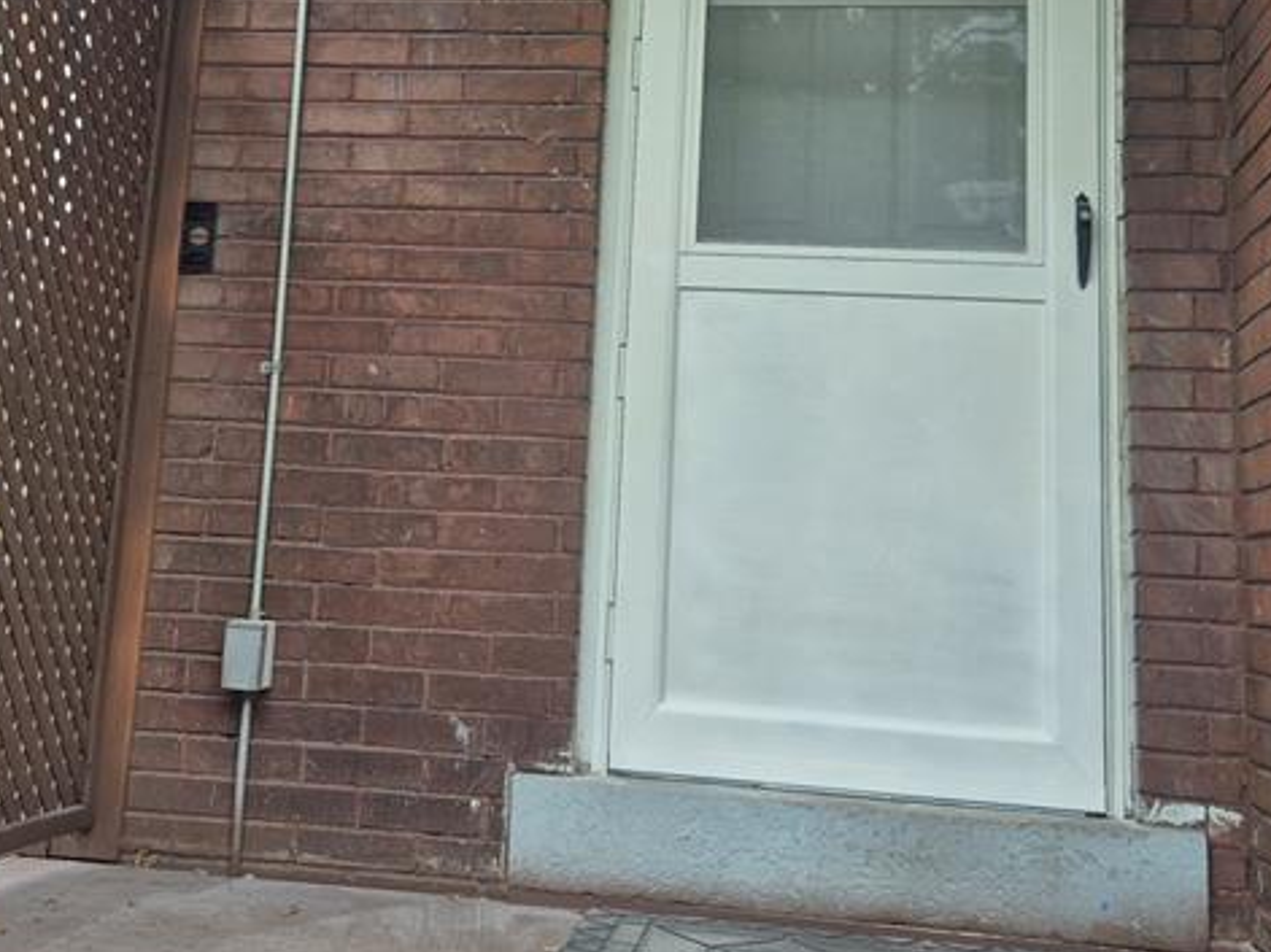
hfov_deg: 38.0
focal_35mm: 50
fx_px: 1835
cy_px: 159
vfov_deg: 28.3
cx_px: 480
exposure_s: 1/288
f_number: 1.8
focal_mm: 5.4
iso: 25
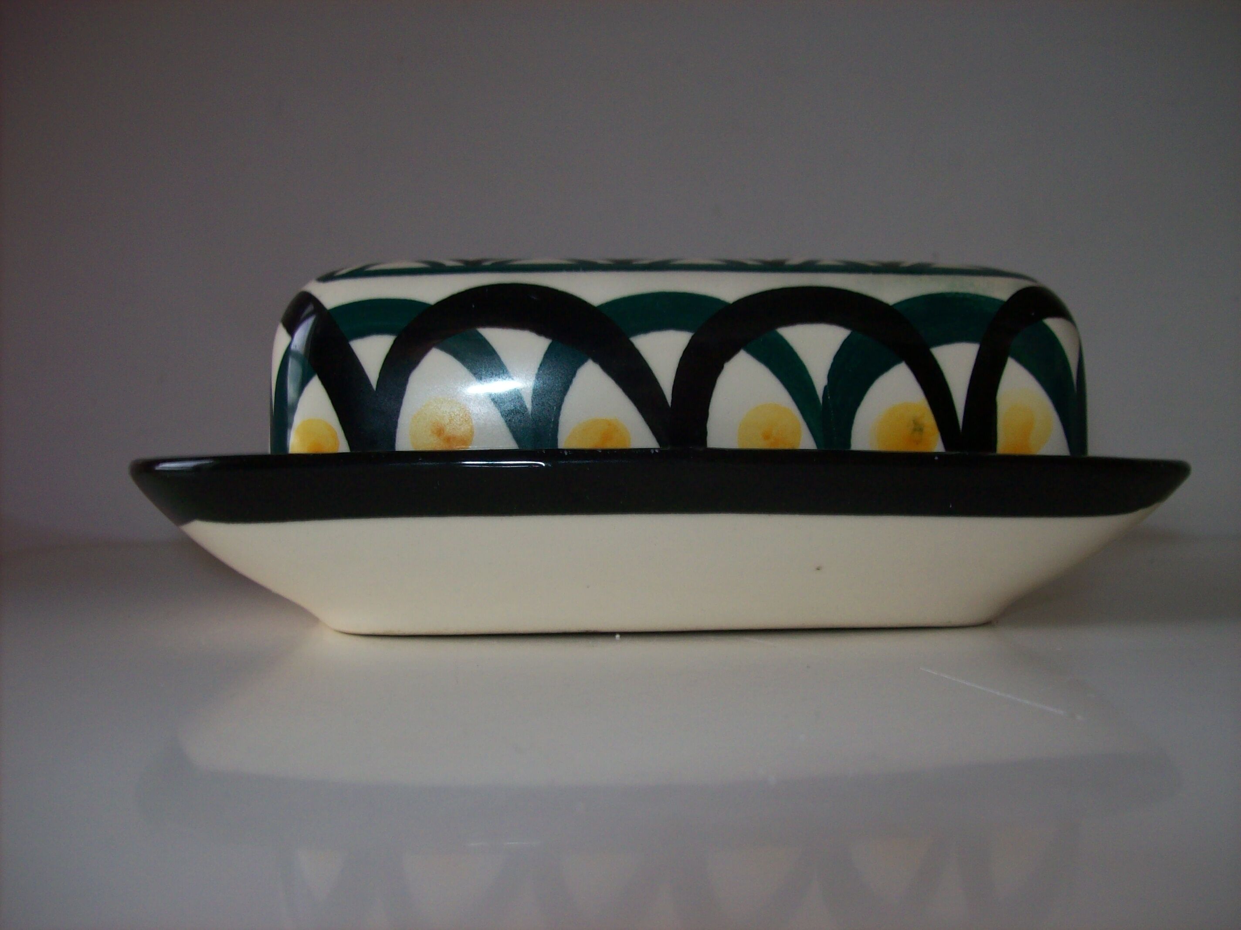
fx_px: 1290
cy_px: 465
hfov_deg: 51.4
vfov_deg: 39.6
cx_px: 620
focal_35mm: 36
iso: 80
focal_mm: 6
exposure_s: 1/64
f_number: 2.7
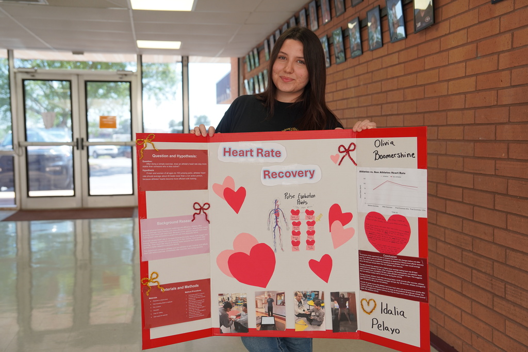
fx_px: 543
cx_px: 264
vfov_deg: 36.0
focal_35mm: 37
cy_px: 176
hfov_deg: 51.9
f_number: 4
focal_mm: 37
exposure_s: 1/160
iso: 250
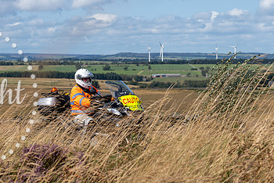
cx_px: 86
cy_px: 56
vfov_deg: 11.8
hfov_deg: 17.6
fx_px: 884
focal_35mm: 116
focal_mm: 70
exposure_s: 1/800
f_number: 5.6
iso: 100
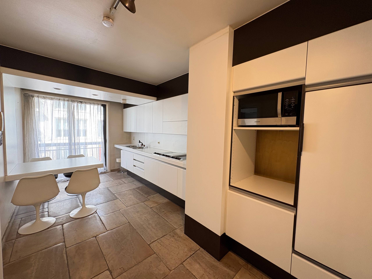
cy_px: 140
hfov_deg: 102.1
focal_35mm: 14
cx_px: 186
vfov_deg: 85.7
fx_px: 150
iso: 160
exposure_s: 1/99
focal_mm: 2.22
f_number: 2.2
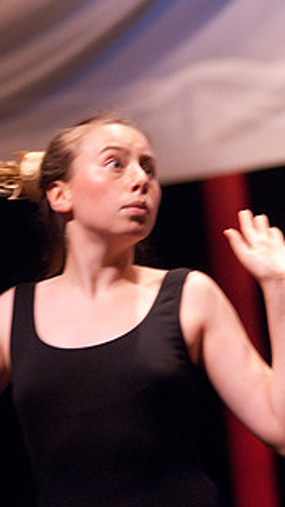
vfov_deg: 7.1
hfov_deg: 4.0
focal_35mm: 306
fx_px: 4109
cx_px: 83
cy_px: 277
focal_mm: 135
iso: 1250
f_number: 2.8
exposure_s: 1/50
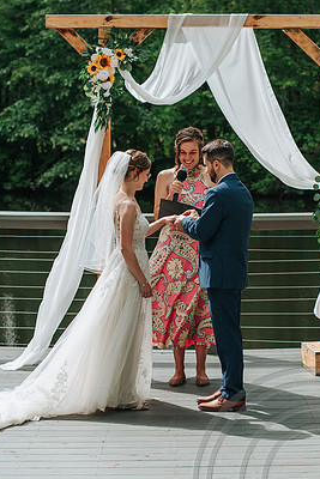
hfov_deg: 14.3
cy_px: 264
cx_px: 199
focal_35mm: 96
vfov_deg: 21.2
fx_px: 1279
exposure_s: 1/800
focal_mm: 50
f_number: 2.8
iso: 100
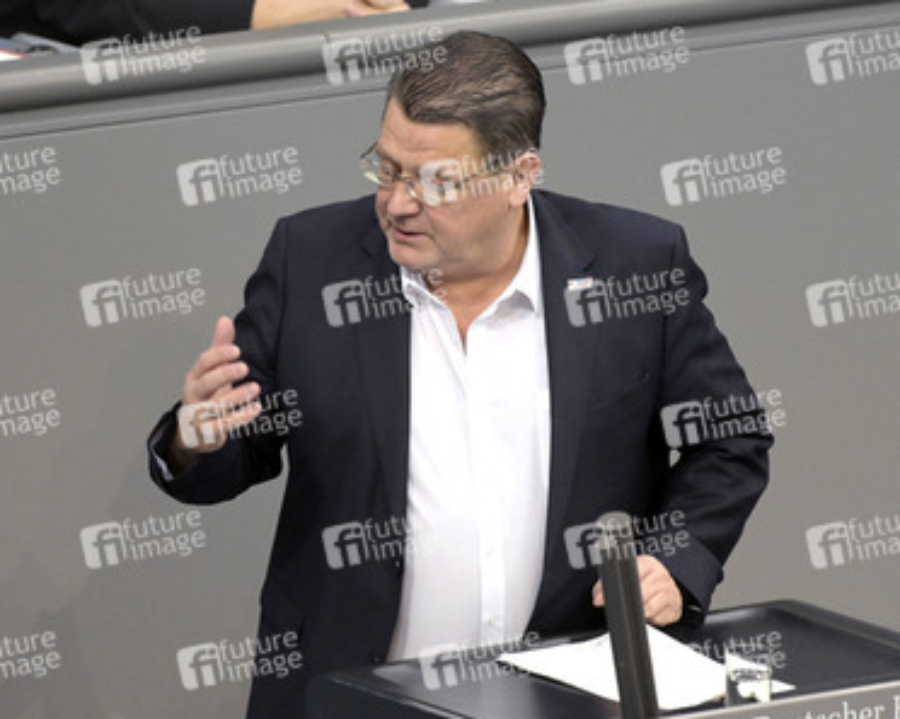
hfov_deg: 4.3
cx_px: 417
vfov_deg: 3.4
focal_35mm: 455
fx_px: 12110
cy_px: 358
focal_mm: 400
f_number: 5.6
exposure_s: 1/320
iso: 12800
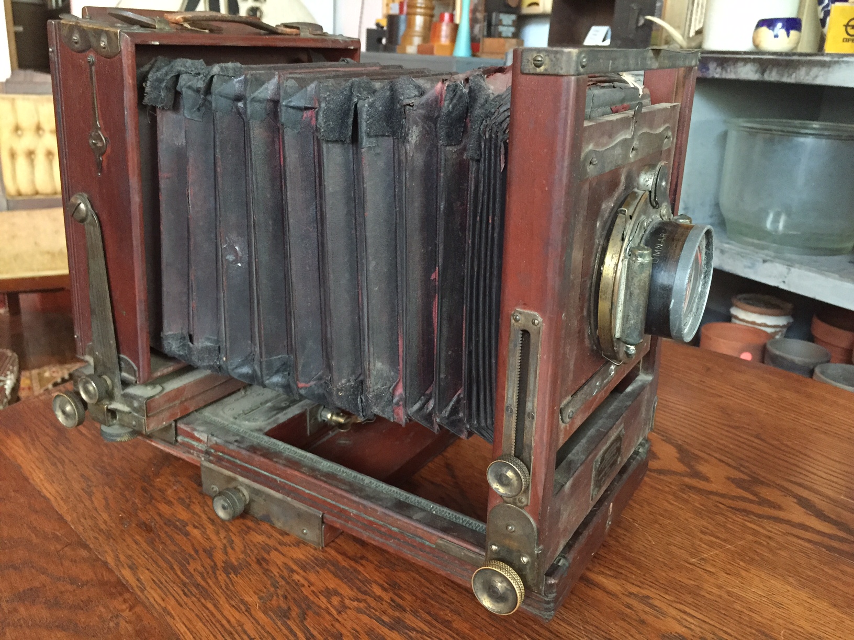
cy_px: 320
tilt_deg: -19.4
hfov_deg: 61.7
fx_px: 715
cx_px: 427
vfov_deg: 48.2
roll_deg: -3.6
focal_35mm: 29
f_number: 2.2
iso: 320
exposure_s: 1/15
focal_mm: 4.15
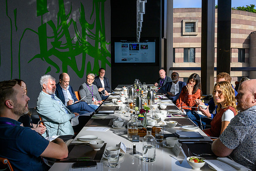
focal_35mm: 36
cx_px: 128
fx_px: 253
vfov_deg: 37.3
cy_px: 86
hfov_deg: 53.7
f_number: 11
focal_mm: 35
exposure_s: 1/1250
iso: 1250
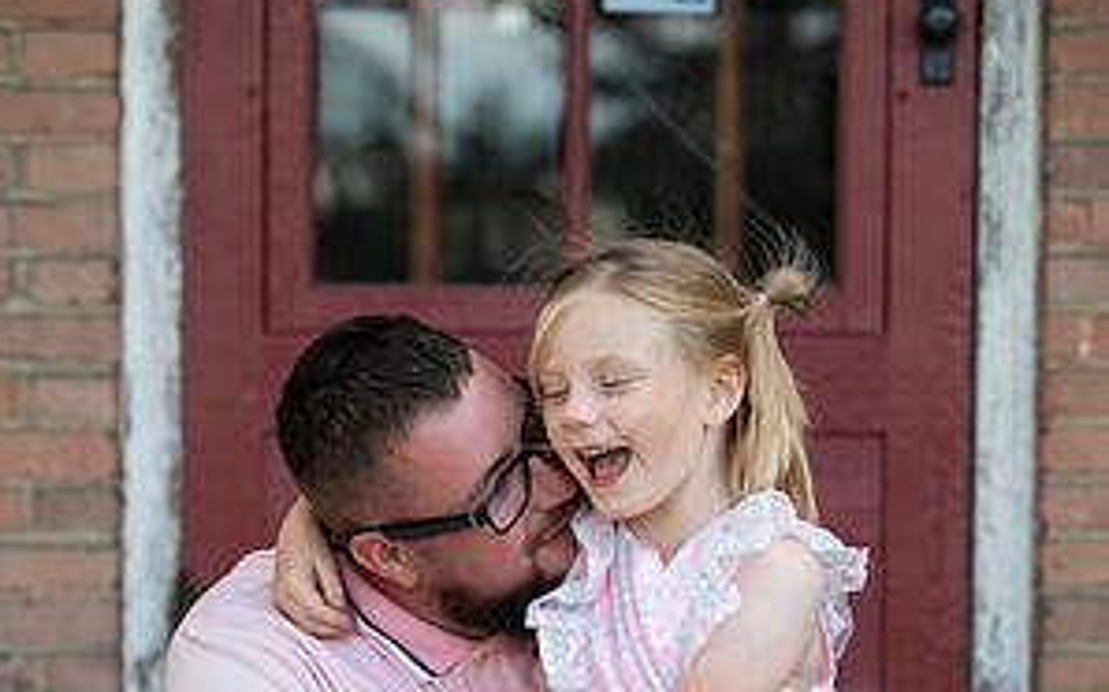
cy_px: 815
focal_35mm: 188
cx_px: 554
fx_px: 5680
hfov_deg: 11.2
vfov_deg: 6.9
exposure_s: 1/125
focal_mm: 122
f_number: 4
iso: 200
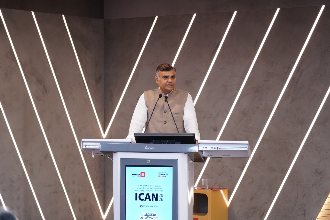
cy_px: 110
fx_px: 962
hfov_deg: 19.5
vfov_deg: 13.0
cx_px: 165
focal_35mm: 105
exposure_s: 1/200
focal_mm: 105
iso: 3200
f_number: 4
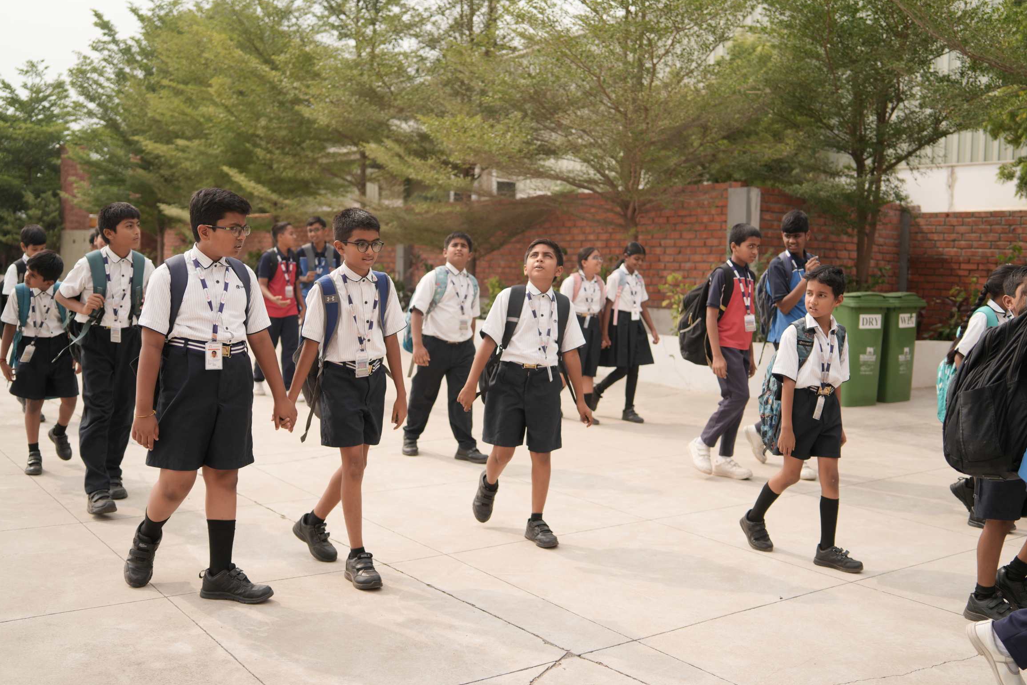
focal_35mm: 36
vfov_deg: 36.9
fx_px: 1027
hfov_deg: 53.1
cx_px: 518
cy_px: 344
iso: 160
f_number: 2.8
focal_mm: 35
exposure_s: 1/2500
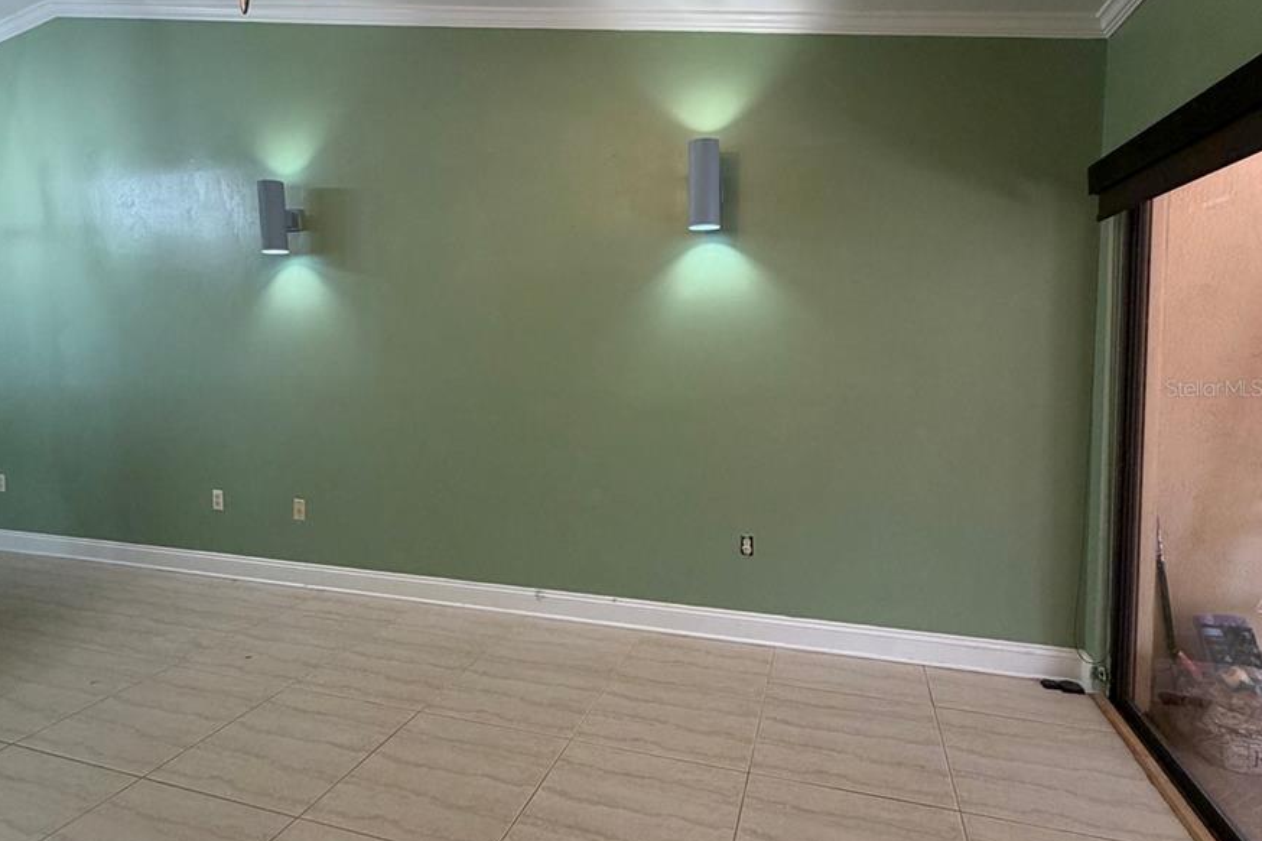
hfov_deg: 84.0
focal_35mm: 20
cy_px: 387
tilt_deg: -2.7
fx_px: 701
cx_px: 618
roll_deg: +0.8
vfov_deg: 61.8
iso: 200
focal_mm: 2.22
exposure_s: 1/60
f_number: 2.2
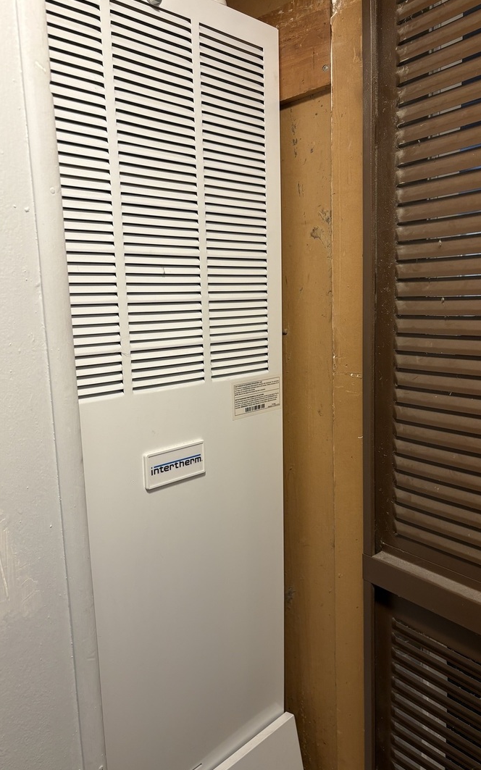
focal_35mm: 28
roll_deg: +2.1
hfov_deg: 44.5
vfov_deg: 66.5
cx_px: 233
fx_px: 588
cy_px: 390
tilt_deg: -9.5
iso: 100
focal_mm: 5.96
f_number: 1.6
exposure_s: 1/60
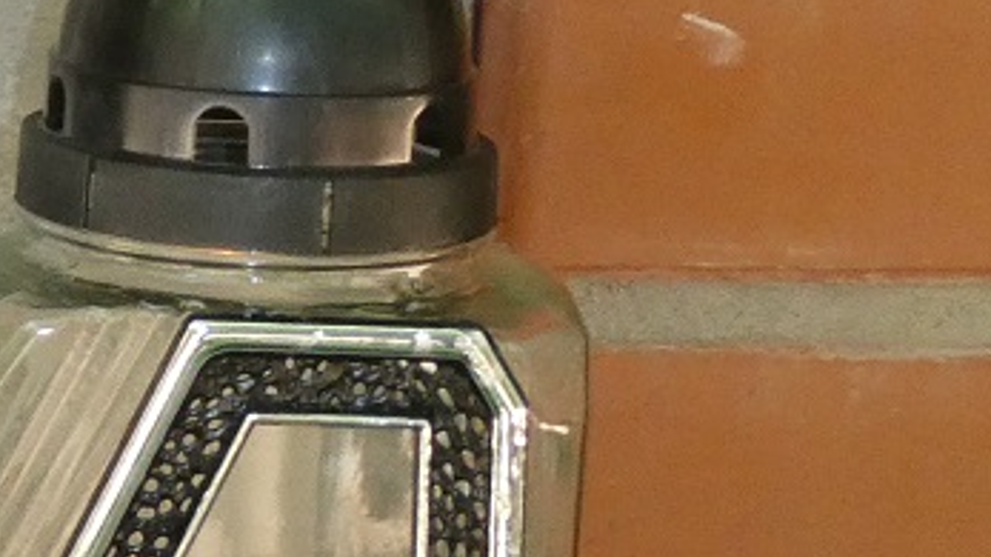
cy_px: 171
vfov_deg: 5.5
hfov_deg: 9.1
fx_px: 5806
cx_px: -1105
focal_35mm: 221
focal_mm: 7.8
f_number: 3.9
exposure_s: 1/60
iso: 500
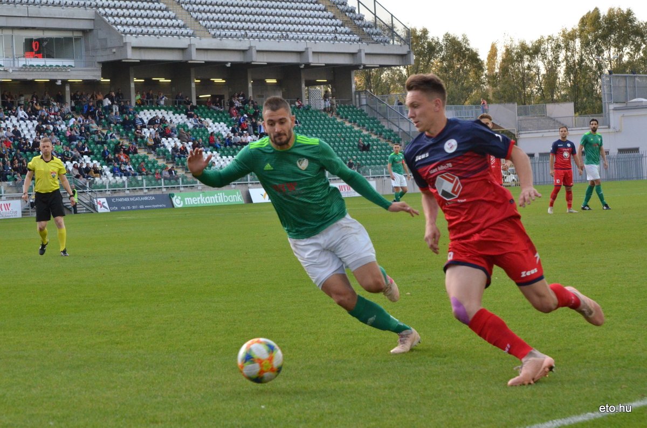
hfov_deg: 19.5
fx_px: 1883
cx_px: 324
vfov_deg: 13.0
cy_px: 214
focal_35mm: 105
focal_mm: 70
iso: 2000
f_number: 7.1
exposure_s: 1/800
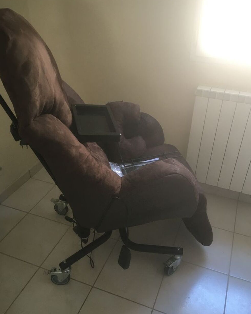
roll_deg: -2.1
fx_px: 288
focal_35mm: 31
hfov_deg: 47.1
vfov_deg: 57.2
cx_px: 128
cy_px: 156
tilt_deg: -37.9
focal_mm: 4.15
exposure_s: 1/33
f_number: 2.2
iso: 50
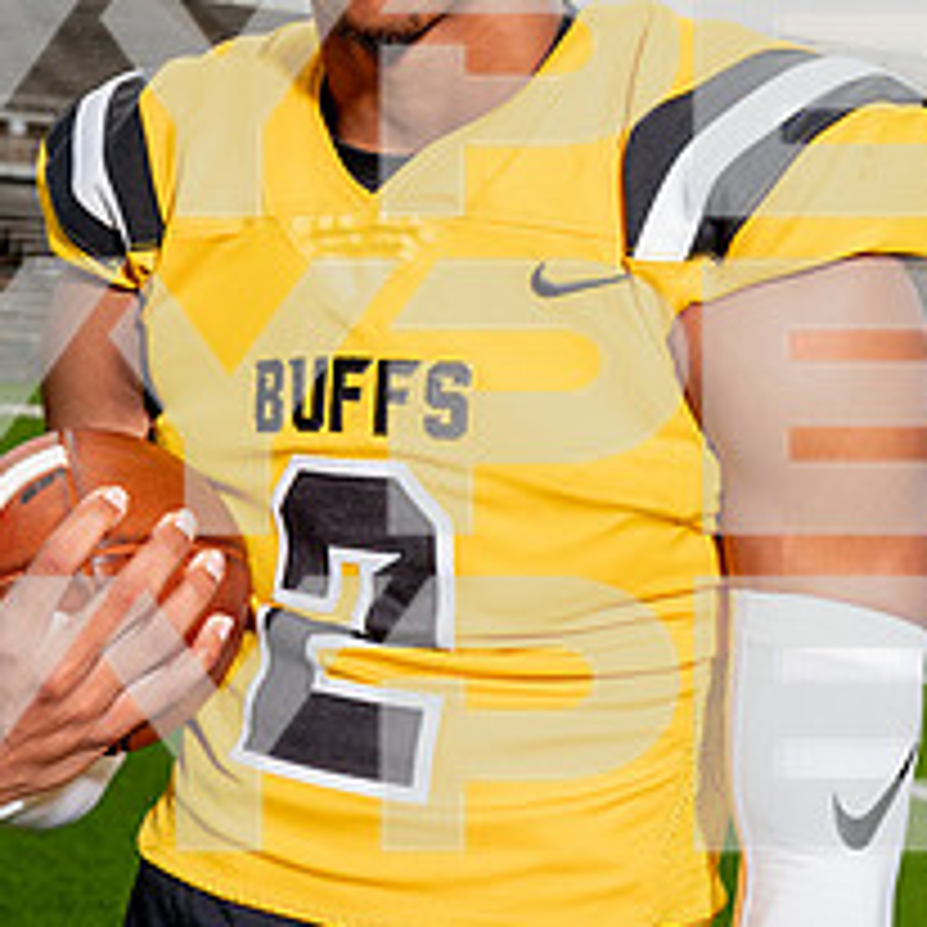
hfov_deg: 22.1
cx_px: 338
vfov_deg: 22.2
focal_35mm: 78
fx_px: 2363
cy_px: 400
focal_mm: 42
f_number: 8
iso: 100
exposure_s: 1/250
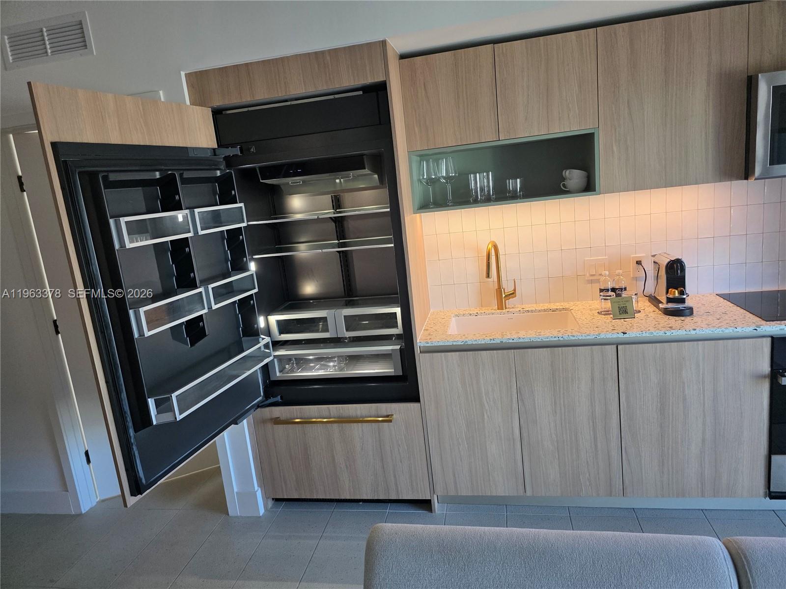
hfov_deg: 73.9
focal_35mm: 23
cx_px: 393
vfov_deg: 58.9
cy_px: 294
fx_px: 522
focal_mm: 6.3
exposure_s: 1/180
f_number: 1.7
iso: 200
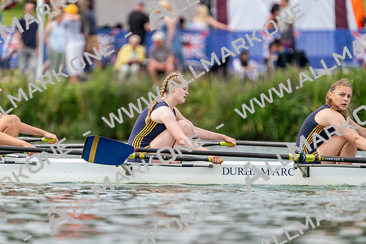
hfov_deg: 3.2
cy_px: 130
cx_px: 185
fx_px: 6539
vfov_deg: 2.1
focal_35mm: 643
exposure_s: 1/1600
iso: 640
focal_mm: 600
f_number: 6.3
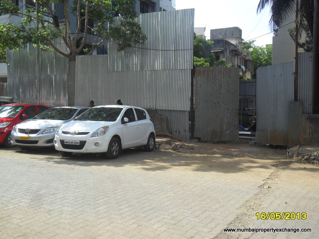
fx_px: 341
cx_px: 160
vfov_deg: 38.7
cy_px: 120
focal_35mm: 37
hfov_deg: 50.1
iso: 100
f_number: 4
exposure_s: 1/500
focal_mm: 6.6
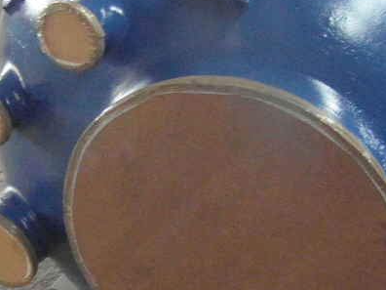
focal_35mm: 62
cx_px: 233
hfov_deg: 31.1
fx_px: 691
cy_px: 173
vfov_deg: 23.6
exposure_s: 1/20
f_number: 3.2
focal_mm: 4
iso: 800
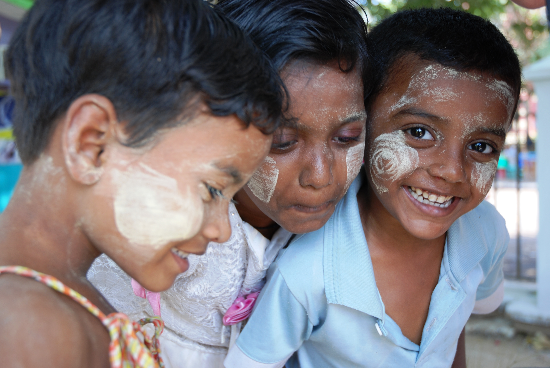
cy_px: 184
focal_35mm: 51
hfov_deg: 38.8
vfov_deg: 26.6
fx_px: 780
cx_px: 275
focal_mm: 34
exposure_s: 1/40
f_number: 4.2
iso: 100
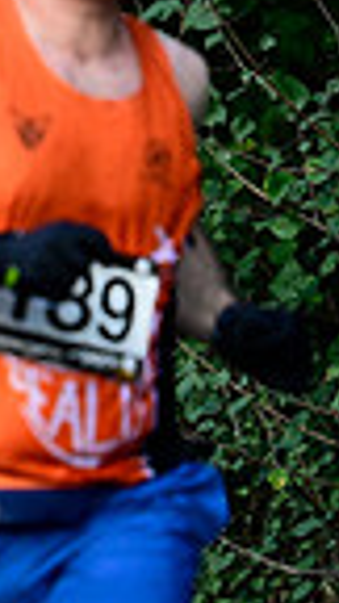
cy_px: 442
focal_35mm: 2361
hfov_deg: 0.5
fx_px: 37730
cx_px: -515
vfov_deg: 0.9
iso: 1600
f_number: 4
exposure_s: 1/1000
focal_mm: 560
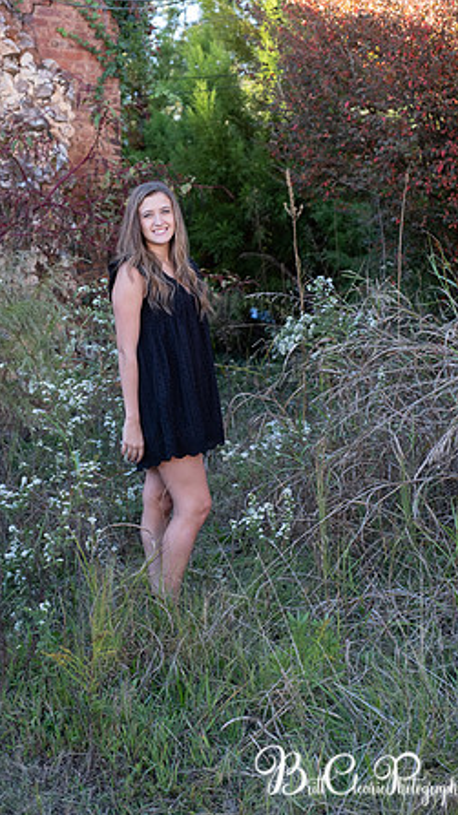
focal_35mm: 56
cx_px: 213
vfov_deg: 37.2
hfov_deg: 21.5
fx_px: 1209
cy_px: 409
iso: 400
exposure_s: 1/250
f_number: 3.6
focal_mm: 35.3
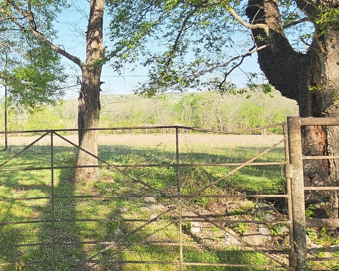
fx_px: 301
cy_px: 109
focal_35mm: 30
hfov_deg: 49.7
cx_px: 13
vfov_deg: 48.2
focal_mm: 2.2
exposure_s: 1/909
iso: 50
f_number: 2.2
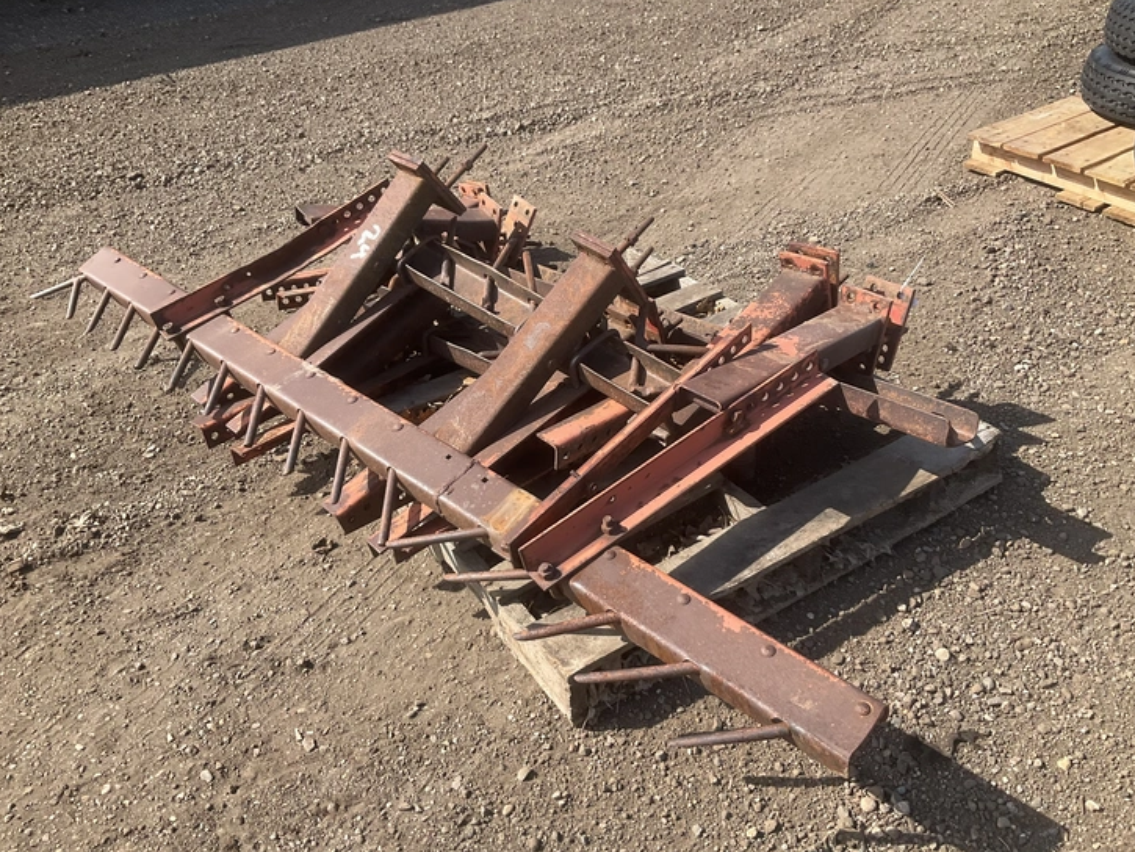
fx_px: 984
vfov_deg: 46.8
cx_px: 578
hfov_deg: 60.0
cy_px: 421
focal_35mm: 30
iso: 25
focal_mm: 3
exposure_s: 1/898
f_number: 1.8
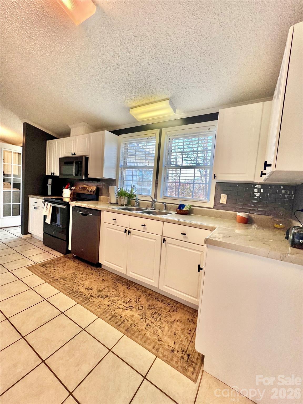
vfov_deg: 106.2
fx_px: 152
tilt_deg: -3.2
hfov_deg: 89.9
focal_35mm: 13
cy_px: 202
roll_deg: -4.9
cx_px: 152
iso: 50
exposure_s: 1/120
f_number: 1.8
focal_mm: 1.57
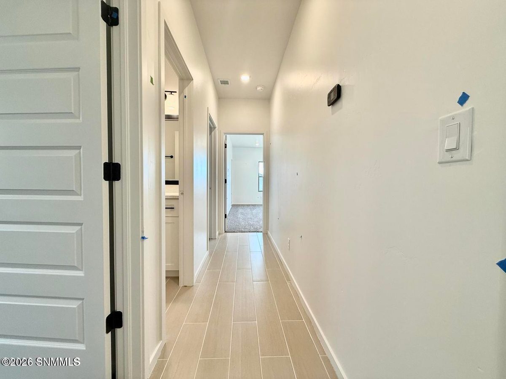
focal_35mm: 14
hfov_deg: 102.1
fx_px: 205
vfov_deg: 85.7
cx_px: 253
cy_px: 190
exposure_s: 1/120
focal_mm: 2.22
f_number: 2.2
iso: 80
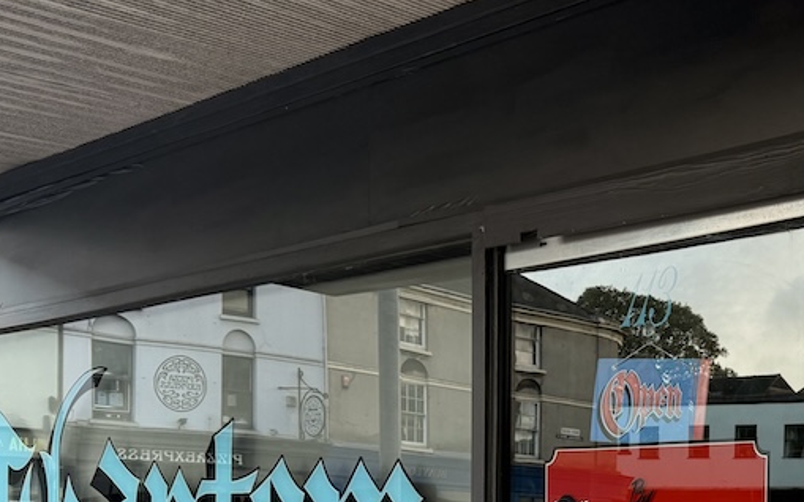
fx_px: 1315
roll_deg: -1.5
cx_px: 709
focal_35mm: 60
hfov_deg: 32.5
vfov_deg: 20.5
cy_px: 570
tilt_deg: -0.5
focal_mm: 6.76
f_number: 1.78
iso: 125
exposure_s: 1/229
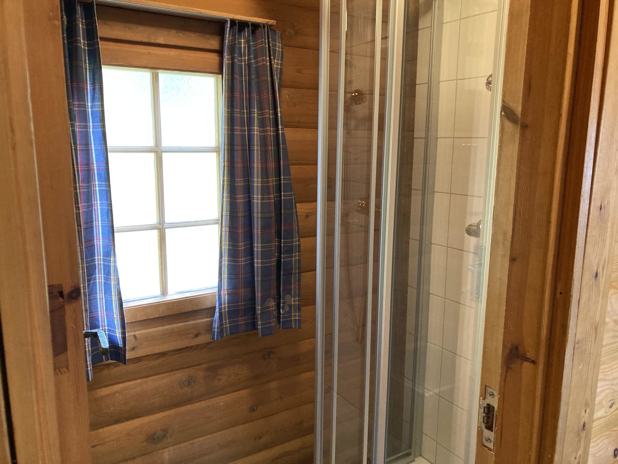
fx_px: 500
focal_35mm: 28
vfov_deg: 49.7
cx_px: 309
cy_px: 232
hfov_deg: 63.4
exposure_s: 1/50
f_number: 1.8
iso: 250
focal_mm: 3.99
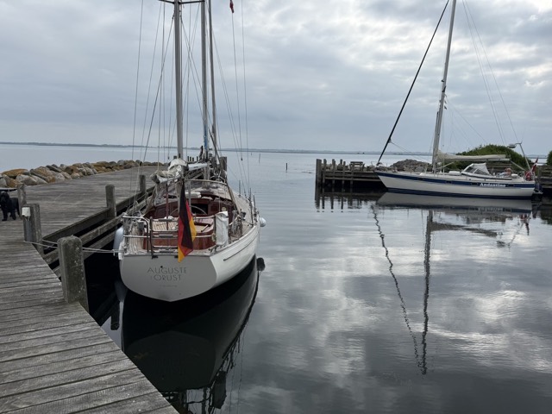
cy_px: 207
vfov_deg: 56.8
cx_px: 276
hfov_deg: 71.6
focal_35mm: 24
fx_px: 383
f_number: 1.78
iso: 80
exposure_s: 1/6173
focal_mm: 6.76
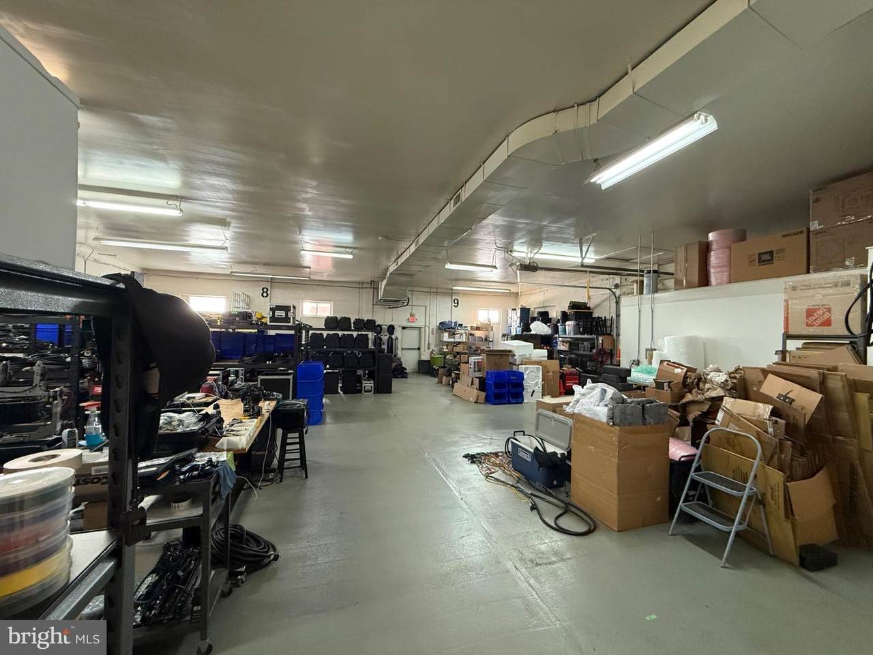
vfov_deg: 85.7
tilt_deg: +1.5
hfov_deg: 102.1
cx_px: 436
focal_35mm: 14
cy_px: 328
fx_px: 353
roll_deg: -1.2
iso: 640
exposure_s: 1/120
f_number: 2.2
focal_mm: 2.22
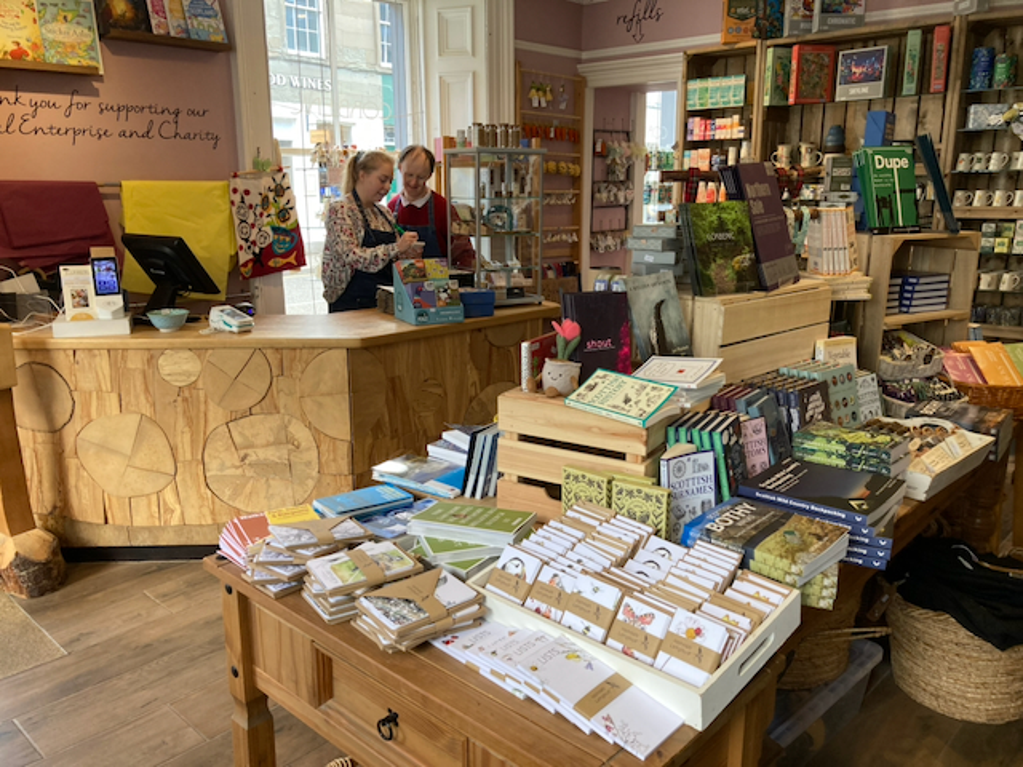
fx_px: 827
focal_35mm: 28
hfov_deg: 63.4
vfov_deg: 49.7
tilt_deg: -14.9
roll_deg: -1.1
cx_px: 512
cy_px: 384
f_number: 1.8
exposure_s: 1/50
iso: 50
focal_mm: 3.99
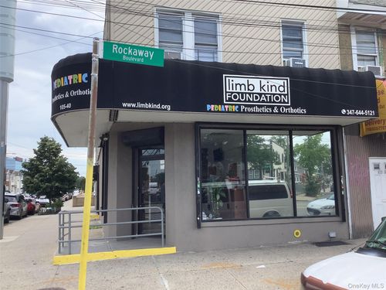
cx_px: 193
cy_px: 145
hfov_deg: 58.4
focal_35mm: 31
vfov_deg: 45.4
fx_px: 346
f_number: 2.4
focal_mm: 3.3
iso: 25
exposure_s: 1/397
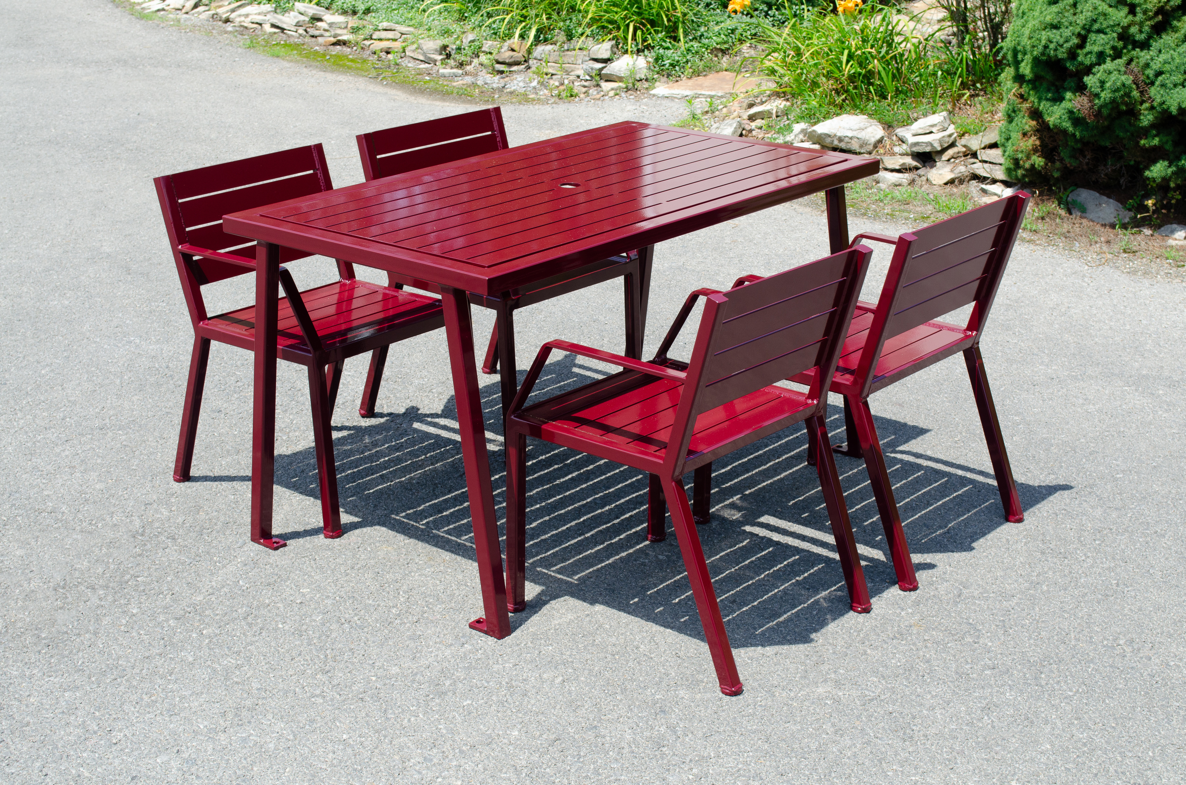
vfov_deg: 25.0
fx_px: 1775
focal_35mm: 54
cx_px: 593
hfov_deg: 36.9
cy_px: 392
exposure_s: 1/250
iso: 125
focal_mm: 36
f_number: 8
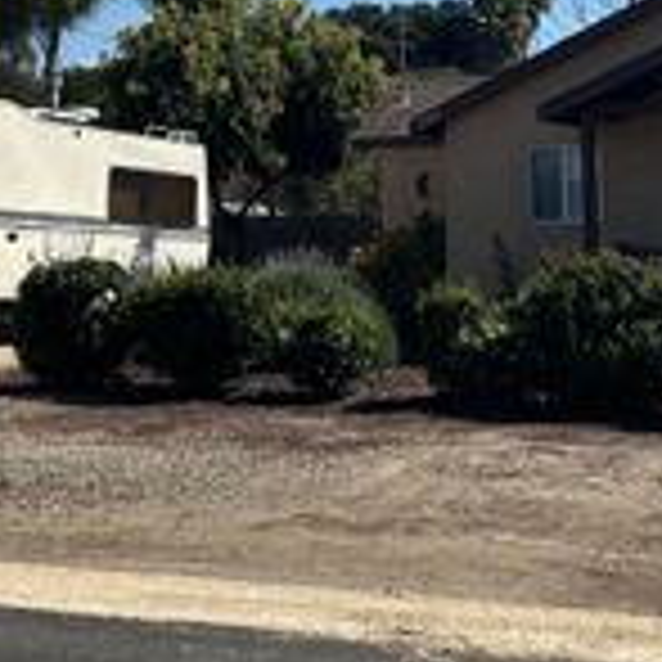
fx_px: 1558
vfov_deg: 23.3
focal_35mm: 72
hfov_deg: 23.9
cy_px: 52
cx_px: 401
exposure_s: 1/5263
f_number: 1.78
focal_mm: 6.86
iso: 80
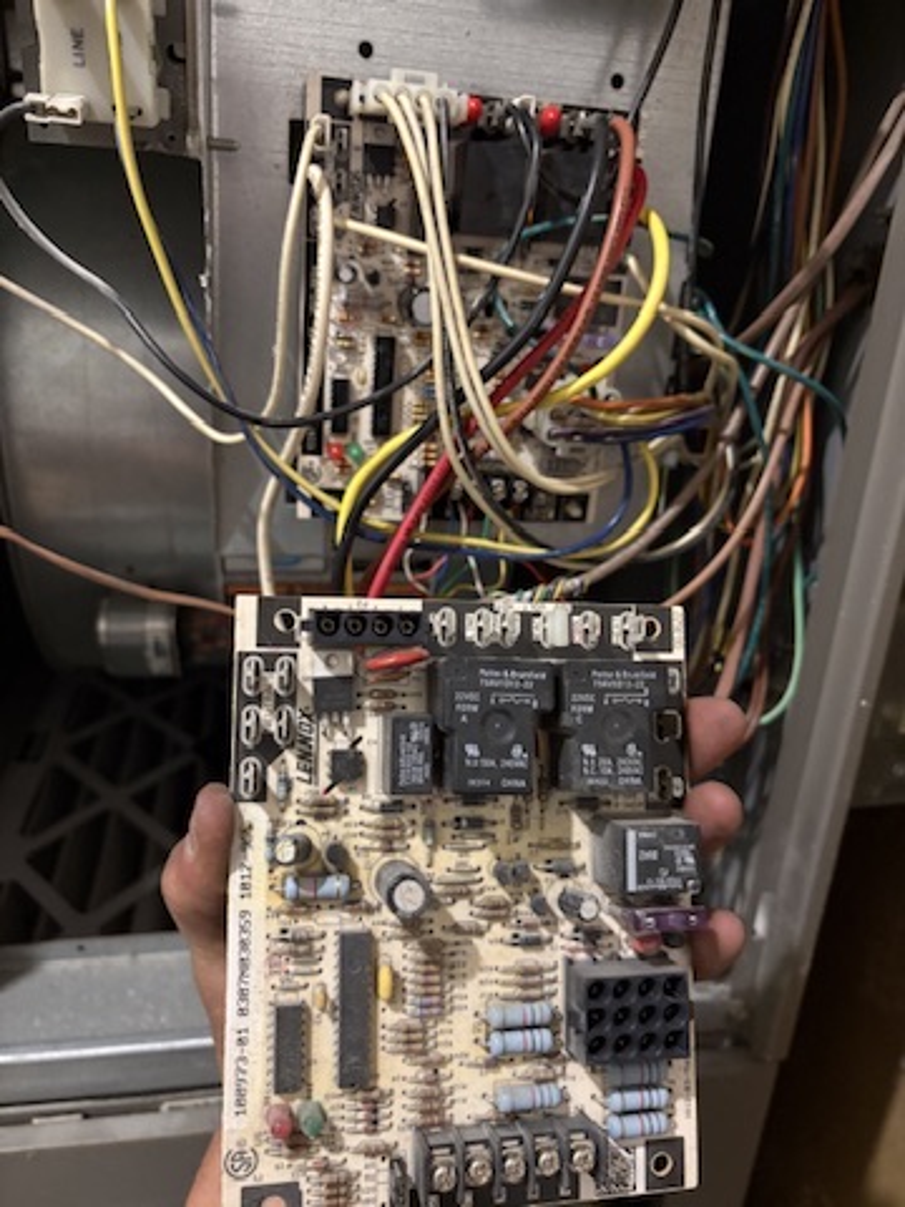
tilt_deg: -20.4
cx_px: 452
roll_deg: -2.9
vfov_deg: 67.3
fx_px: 906
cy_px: 604
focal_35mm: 26
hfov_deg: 53.1
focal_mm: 5.96
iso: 640
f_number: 1.6
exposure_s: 1/30
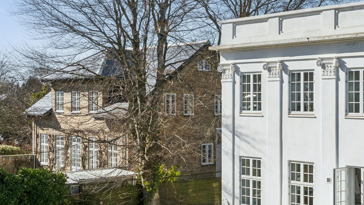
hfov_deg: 36.2
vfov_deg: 22.5
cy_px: 137
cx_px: 344
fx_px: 512
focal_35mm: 53
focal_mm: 19
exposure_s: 1/1250
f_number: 10
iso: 800
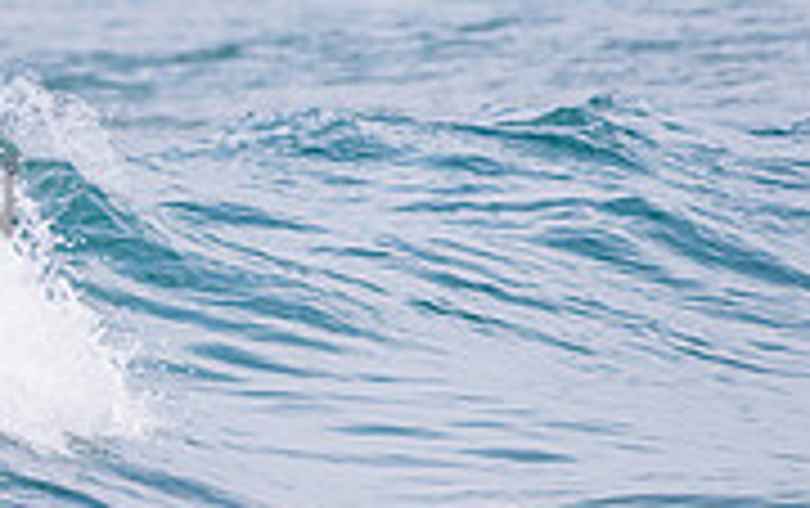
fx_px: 36248
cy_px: 133
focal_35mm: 1640
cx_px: -459
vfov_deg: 0.8
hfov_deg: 1.3
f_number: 5.6
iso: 140
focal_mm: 500
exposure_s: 1/320
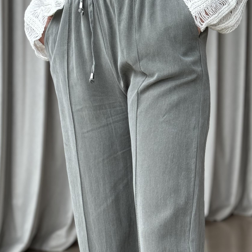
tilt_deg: -9.0
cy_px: 223
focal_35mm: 101
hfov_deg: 17.2
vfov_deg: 17.0
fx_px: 832
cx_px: 131
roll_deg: +0.2
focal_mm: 6.86
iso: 64
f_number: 1.78
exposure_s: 1/168
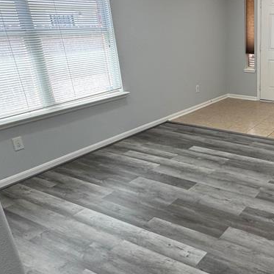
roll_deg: +0.2
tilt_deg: -22.0
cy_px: 145
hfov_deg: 43.6
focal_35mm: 34
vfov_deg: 48.4
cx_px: 254
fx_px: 304
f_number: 2.2
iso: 100
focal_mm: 2.22
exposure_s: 1/120
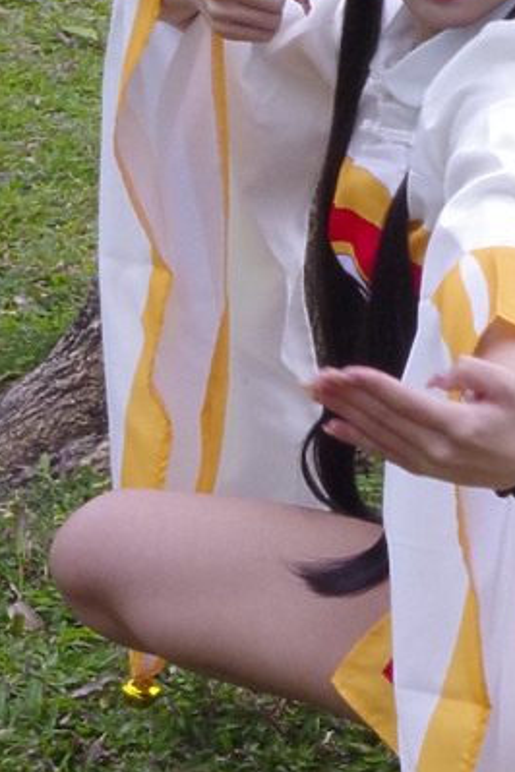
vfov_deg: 9.3
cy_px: 546
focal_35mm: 220
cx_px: 563
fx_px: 4720
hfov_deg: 6.2
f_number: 5.6
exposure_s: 1/20
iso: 2000
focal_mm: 50
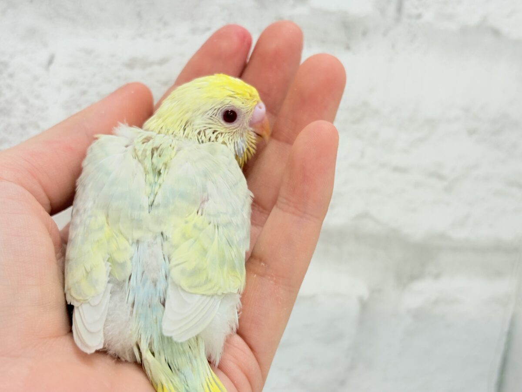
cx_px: 261
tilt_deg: -10.2
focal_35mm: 52
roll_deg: -7.6
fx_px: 784
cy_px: 196
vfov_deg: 28.0
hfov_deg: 36.8
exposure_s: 1/50
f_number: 1.6
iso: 32
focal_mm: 5.96
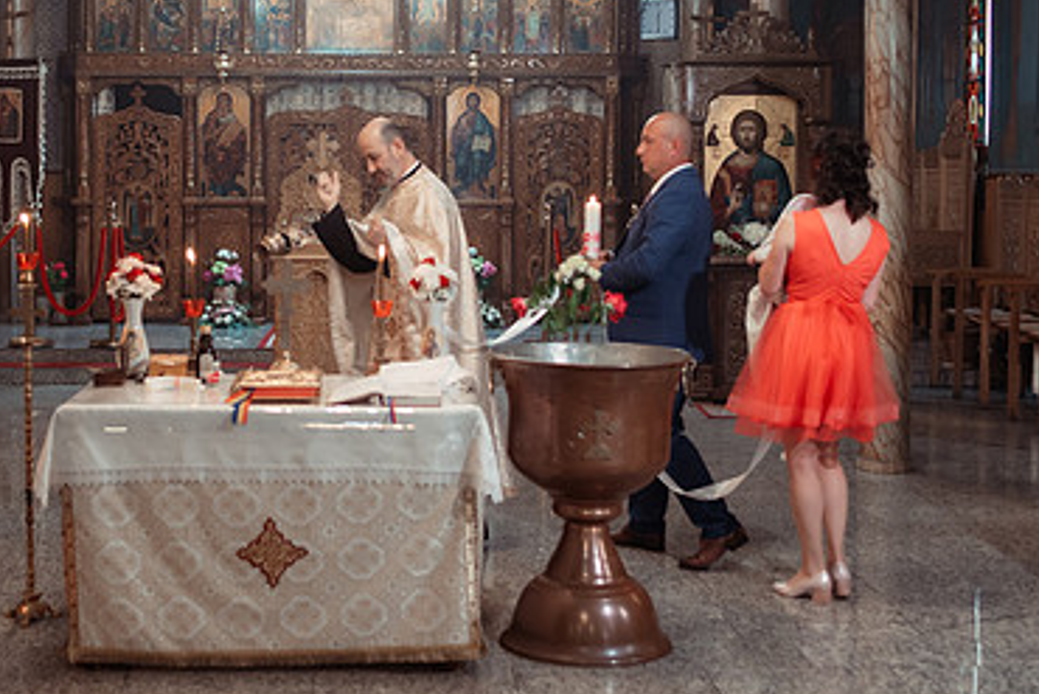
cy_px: 234
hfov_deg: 32.7
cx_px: 403
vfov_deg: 22.2
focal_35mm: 61
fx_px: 1761
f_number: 2.5
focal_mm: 35
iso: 2000
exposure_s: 1/250
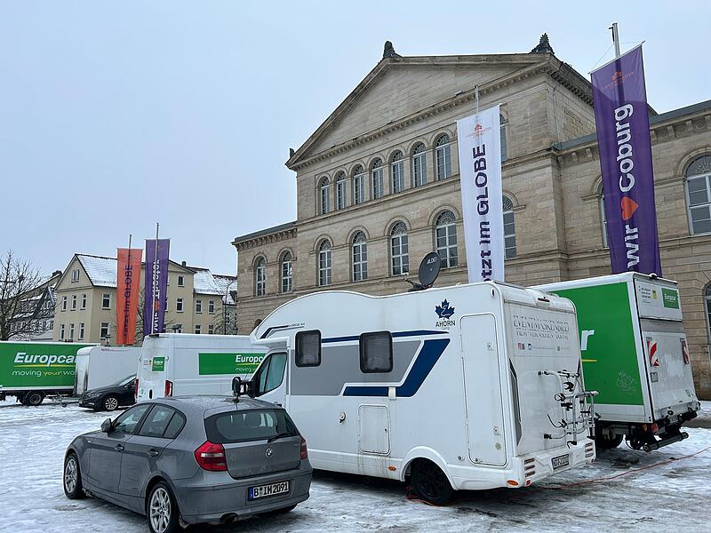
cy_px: 266
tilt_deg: +9.8
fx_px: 534
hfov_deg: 67.3
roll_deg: +0.7
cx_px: 356
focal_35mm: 26
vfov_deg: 53.1
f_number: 1.5
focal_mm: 5.7
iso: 50
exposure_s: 1/588
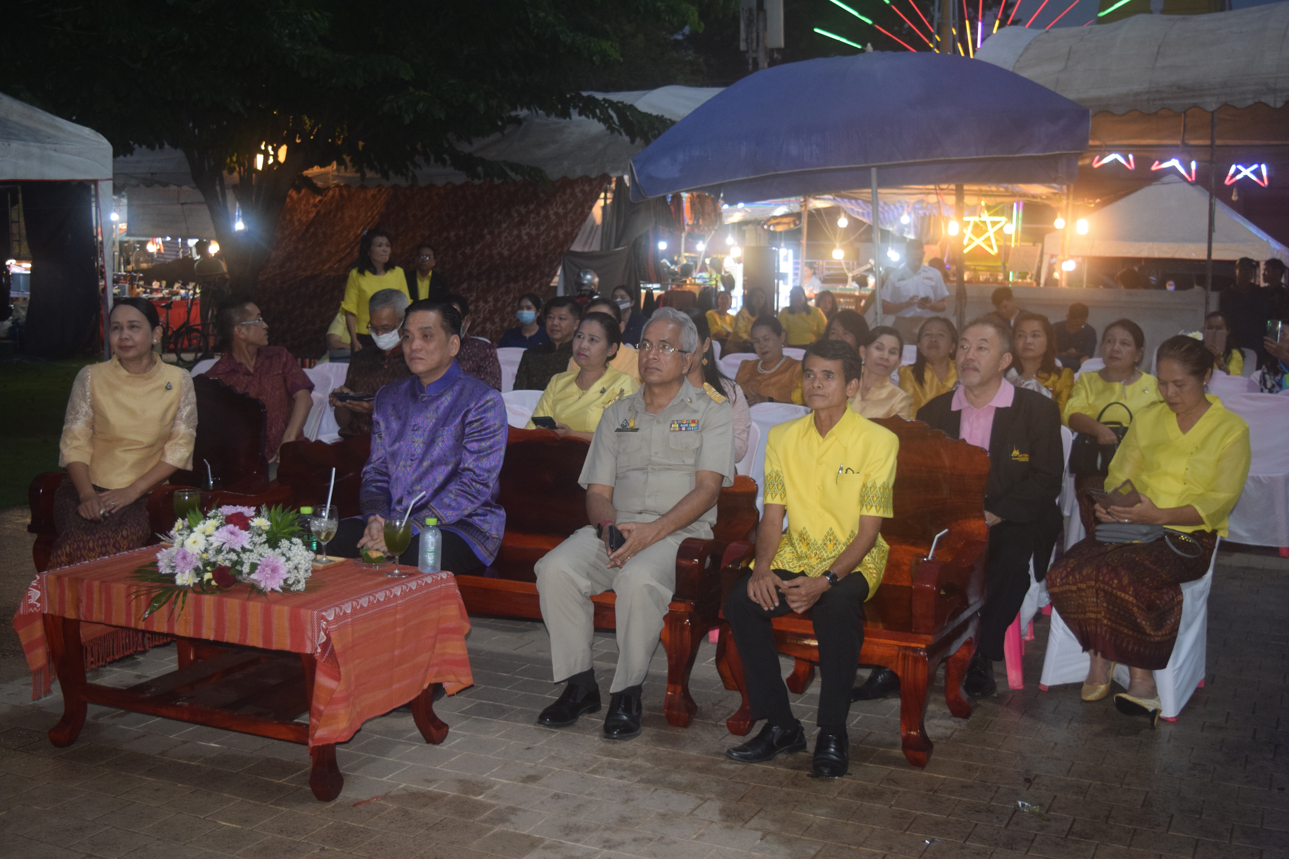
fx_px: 1450
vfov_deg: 33.0
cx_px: 644
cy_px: 430
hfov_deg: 47.9
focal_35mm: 40
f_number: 4
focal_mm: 27
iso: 1100
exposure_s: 1/60
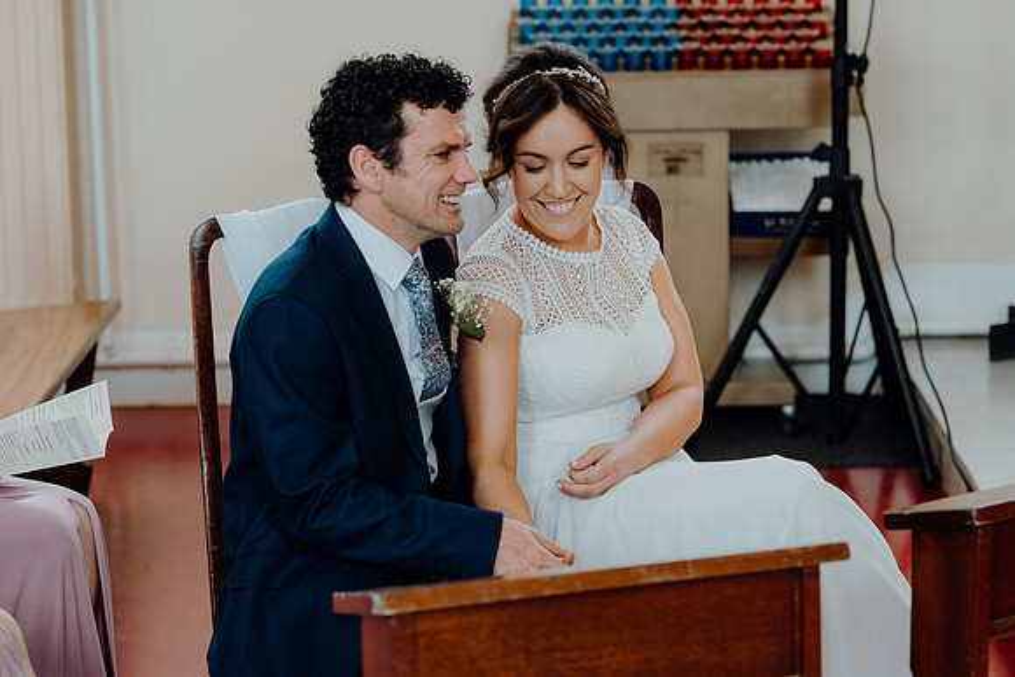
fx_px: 2961
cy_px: 338
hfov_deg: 19.5
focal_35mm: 105
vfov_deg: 13.0
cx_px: 508
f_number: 2.8
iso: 640
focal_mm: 70
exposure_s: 1/200
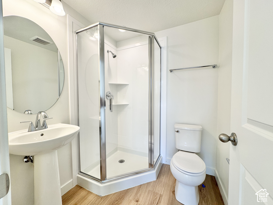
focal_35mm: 14
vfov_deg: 85.7
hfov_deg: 102.1
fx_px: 110
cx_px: 136
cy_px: 102
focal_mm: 2.22
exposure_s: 1/120
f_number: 2.2
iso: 50
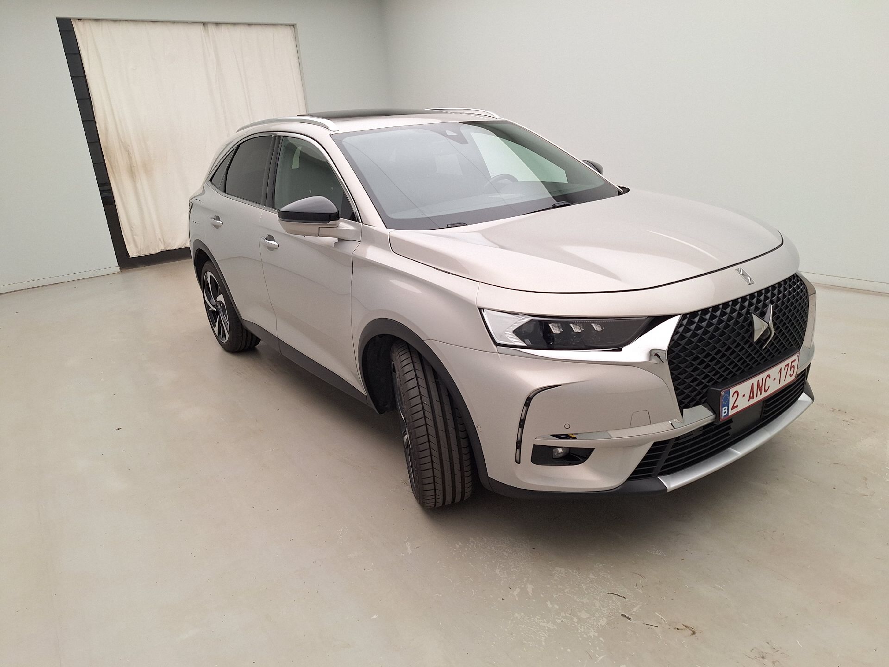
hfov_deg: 73.9
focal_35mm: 23
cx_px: 444
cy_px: 334
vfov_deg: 58.9
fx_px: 591
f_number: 1.8
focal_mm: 5.54
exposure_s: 1/104
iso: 40
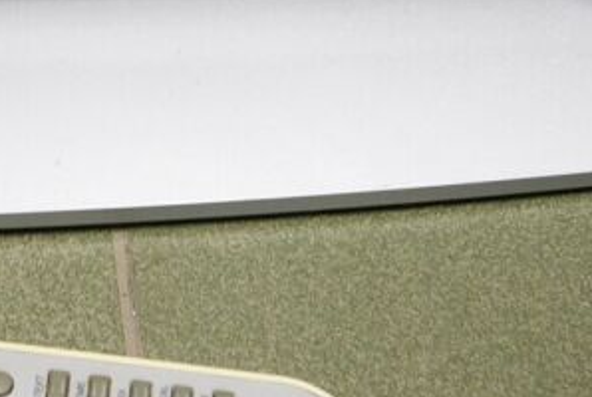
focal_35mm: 135
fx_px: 2229
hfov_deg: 14.8
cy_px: 88
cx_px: -42
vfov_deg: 10.2
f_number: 4.5
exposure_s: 1/20
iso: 400
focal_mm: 35
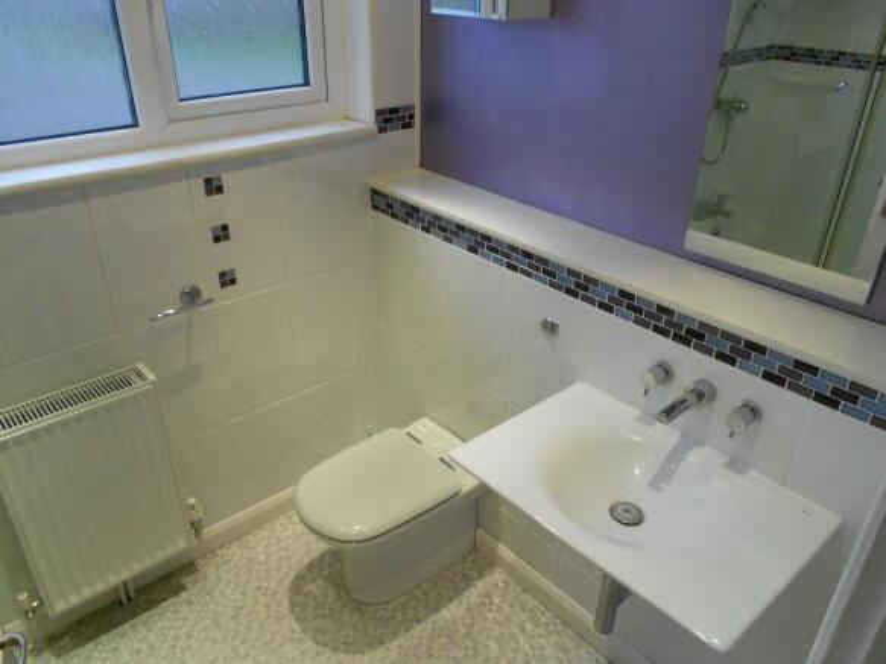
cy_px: 332
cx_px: 443
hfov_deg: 67.3
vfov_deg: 53.0
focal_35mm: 26
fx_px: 665
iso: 250
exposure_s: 1/30
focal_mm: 4.6
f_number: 3.2
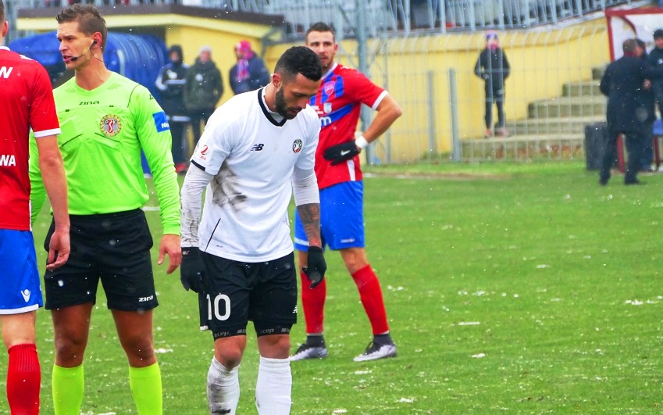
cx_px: 262
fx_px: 6235
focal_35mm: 345
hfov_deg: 6.1
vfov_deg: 3.8
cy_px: 267
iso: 1250
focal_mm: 91.1
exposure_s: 1/500
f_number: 4
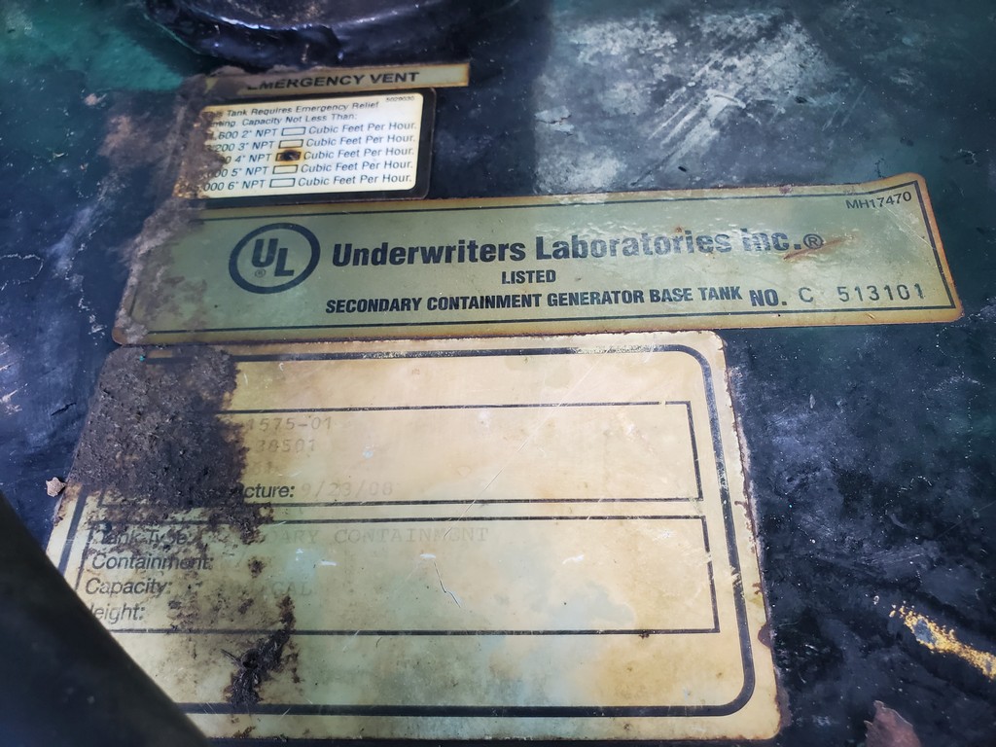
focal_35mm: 26
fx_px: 748
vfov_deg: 53.1
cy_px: 374
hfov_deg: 67.3
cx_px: 498
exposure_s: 1/60
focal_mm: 4.3
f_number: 2.4
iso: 200
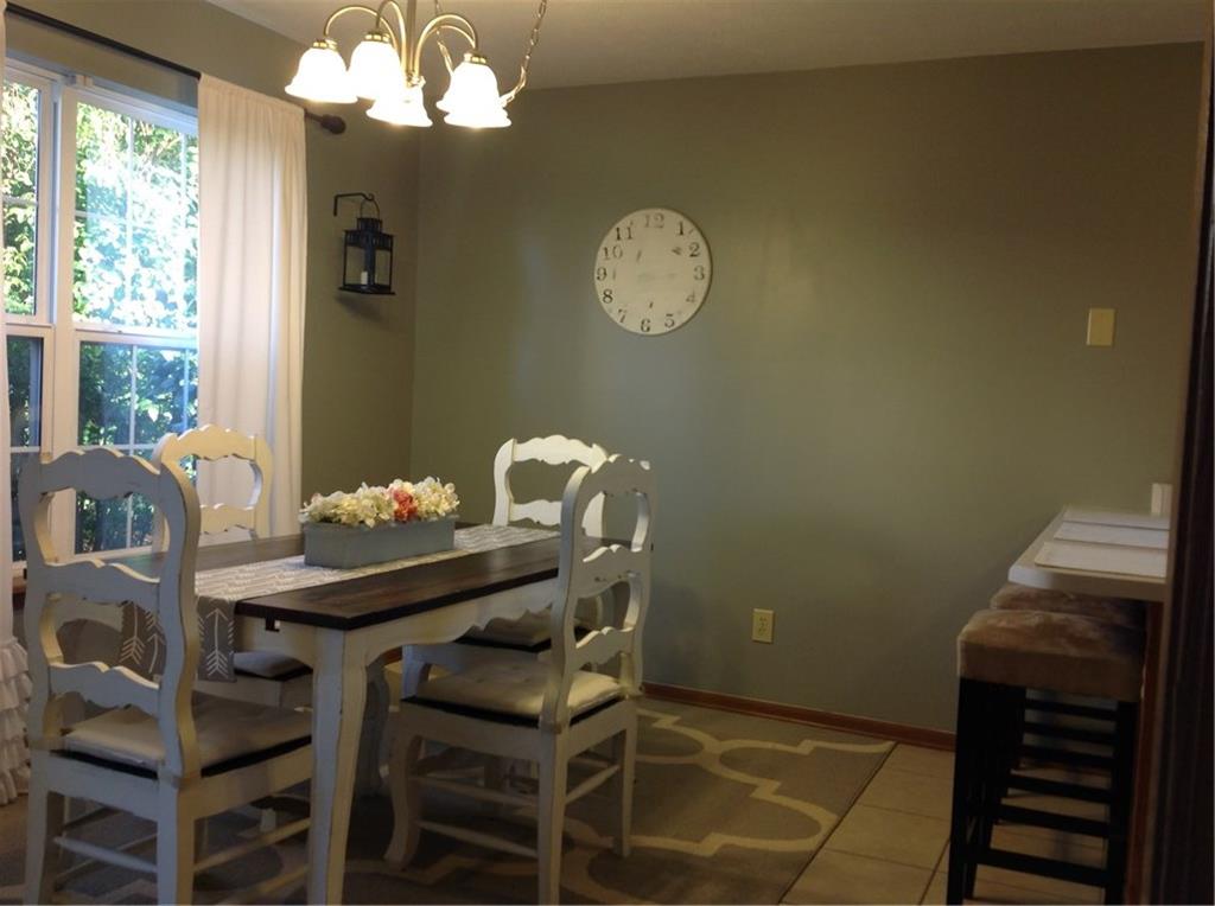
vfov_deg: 40.6
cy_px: 453
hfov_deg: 52.7
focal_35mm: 35
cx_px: 608
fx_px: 1226
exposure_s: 1/24
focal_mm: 4.28
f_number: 2.4
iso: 50
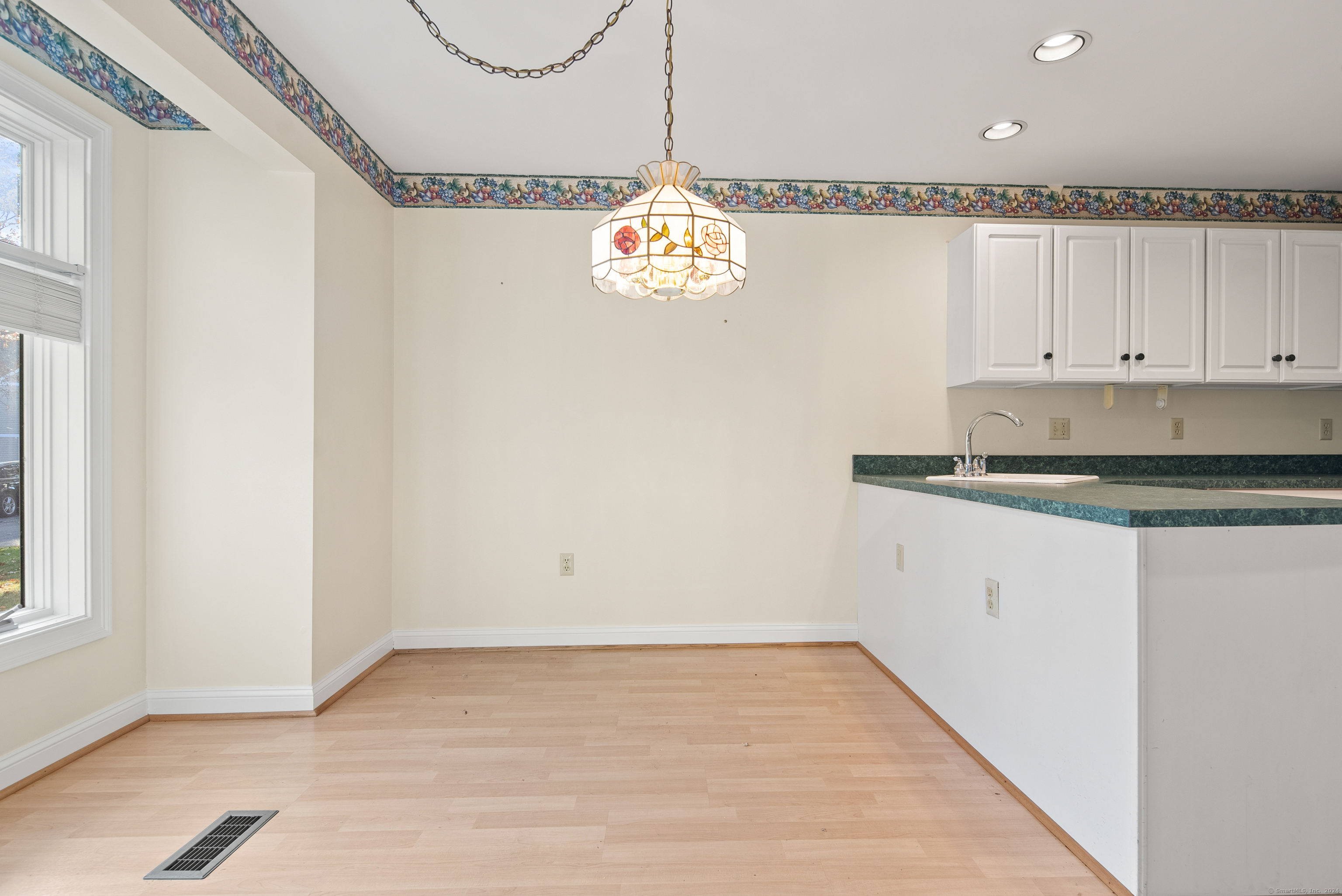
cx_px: 671
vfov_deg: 70.5
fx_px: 634
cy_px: 448
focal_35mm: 17
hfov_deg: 93.2
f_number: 7.1
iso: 320
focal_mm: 17
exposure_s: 1/2.5
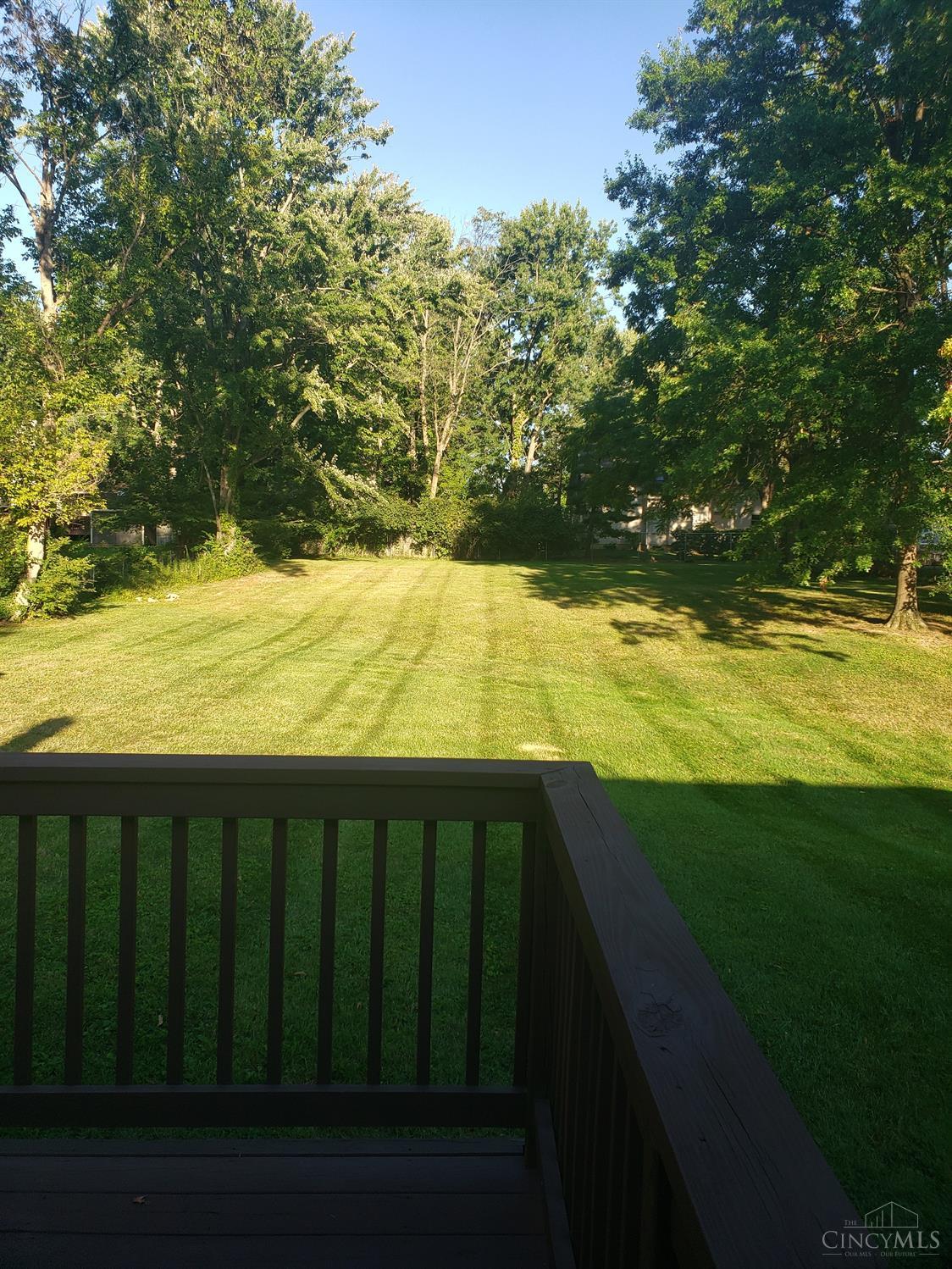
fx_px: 953
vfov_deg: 67.3
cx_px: 476
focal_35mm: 26
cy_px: 634
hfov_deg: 53.1
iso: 50
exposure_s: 1/409
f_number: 2.4
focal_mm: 4.3
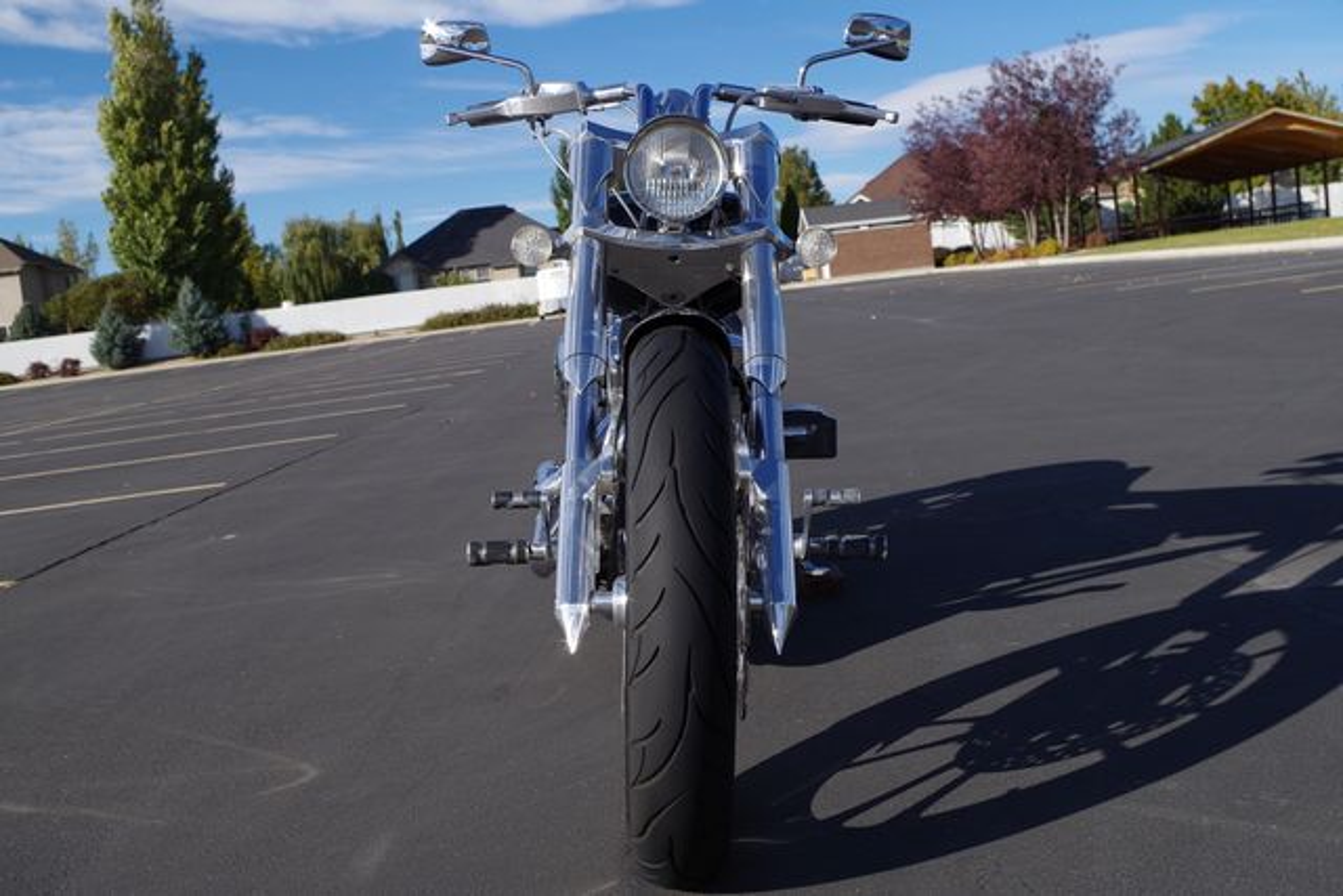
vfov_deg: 34.2
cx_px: 672
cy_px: 448
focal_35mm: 39
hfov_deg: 49.5
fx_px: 1455
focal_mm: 26.25
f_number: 7.1
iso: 100
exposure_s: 1/320
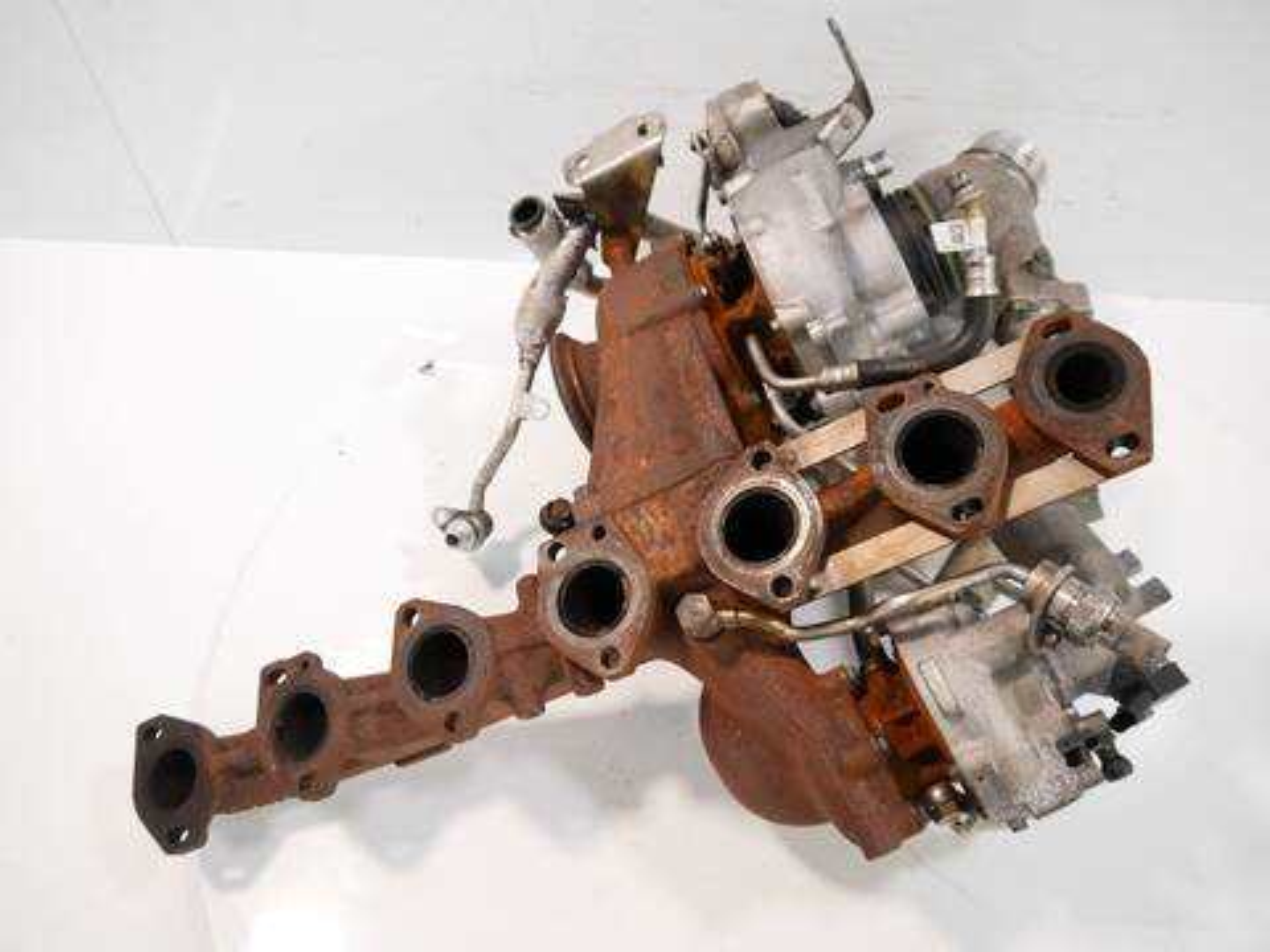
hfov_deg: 63.4
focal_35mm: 28
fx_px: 1027
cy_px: 476
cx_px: 635
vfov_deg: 49.7
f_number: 3.5
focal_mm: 14
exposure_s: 1/60
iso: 640
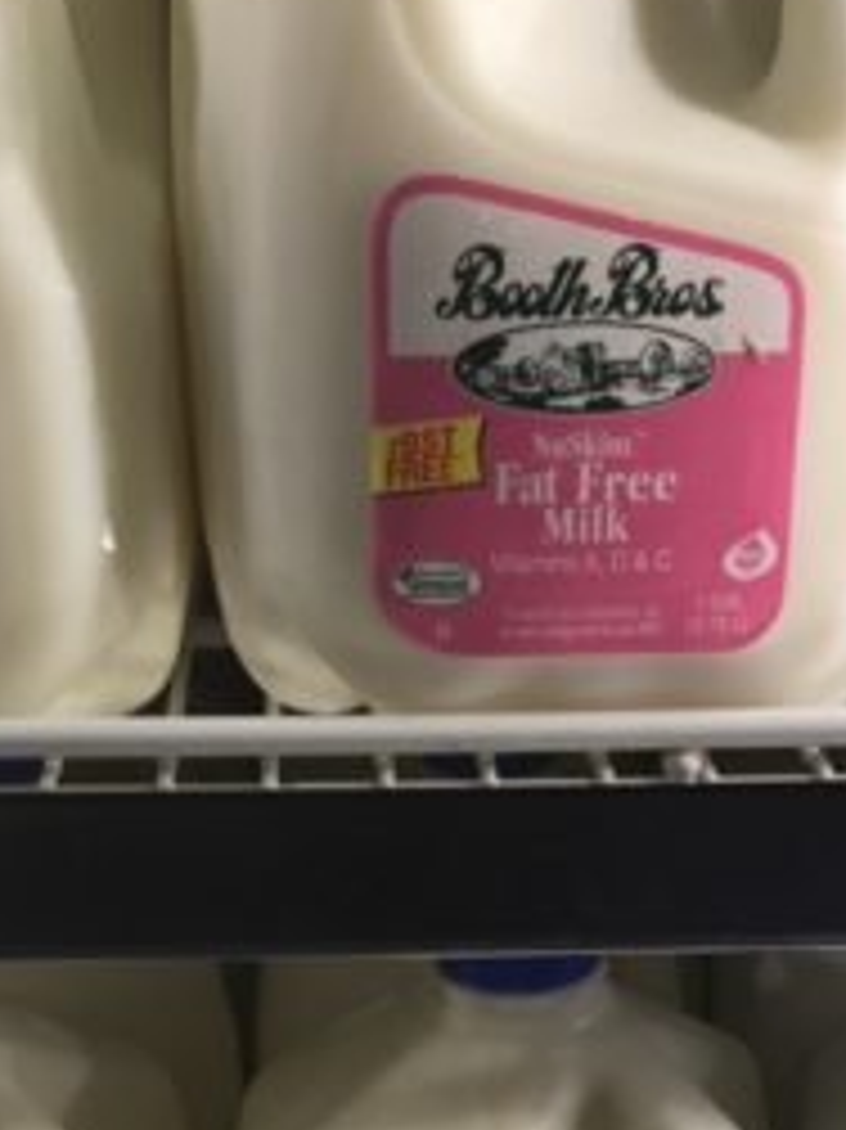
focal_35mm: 67
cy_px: 995
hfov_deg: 21.9
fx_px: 2185
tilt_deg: -24.7
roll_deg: +0.2
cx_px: 428
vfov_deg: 28.0
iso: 32
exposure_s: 1/120
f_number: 1.8
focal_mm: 3.99
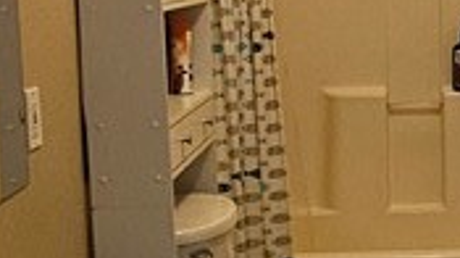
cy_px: 90
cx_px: 476
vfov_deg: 14.5
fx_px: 1011
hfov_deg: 24.3
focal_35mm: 83
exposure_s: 1/30
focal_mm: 2.2
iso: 400
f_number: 2.2
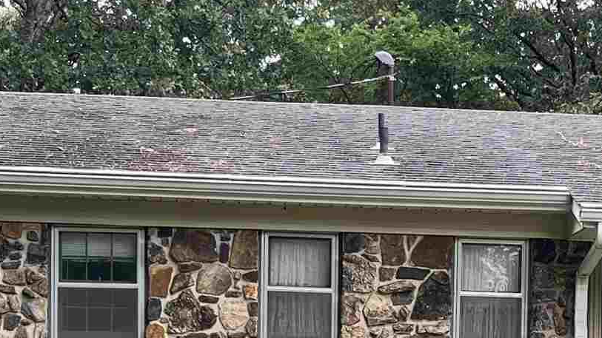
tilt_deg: -1.4
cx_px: 554
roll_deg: -1.0
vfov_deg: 11.1
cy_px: 397
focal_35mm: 107
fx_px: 1708
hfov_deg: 19.6
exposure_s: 1/558
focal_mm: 5.1
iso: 50
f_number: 1.6
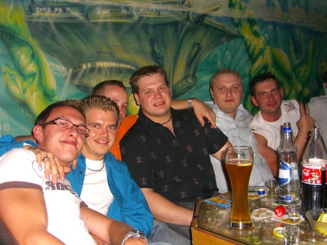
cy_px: 122
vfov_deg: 37.7
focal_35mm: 38
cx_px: 164
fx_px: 359
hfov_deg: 49.0
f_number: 2.8
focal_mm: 7.9
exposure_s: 1/60
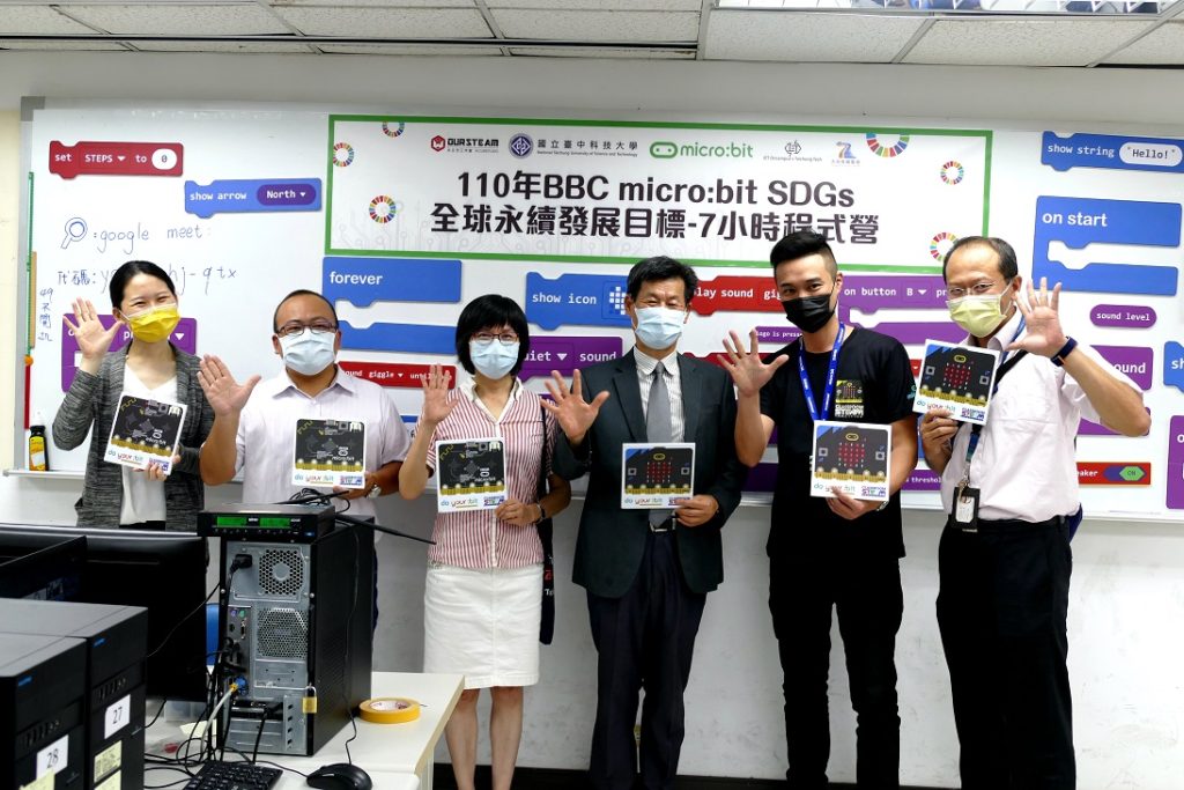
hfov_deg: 49.5
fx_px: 1283
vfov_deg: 34.2
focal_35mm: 39
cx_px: 592
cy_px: 395
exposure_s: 1/80
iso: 250
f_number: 3.1
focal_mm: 14.24
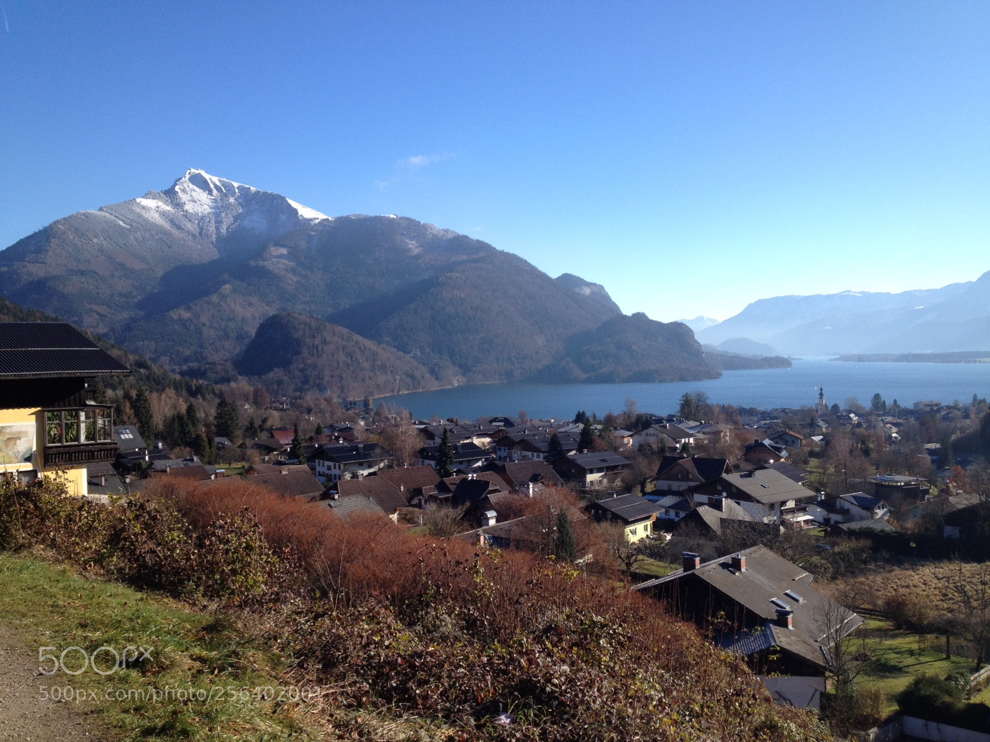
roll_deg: +1.5
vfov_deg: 40.7
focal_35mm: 35
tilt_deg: -4.2
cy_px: 371
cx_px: 495
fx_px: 1001
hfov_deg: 52.6
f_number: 2.4
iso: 50
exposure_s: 1/1175
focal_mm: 4.28
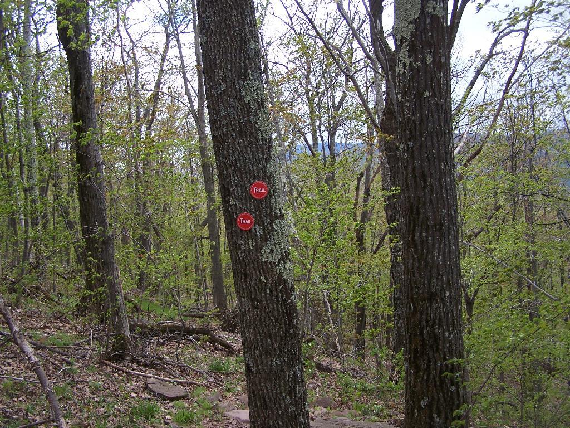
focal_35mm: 38
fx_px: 626
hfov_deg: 49.0
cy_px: 214
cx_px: 285
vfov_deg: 37.7
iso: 80
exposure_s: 1/320
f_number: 2.8
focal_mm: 6.3
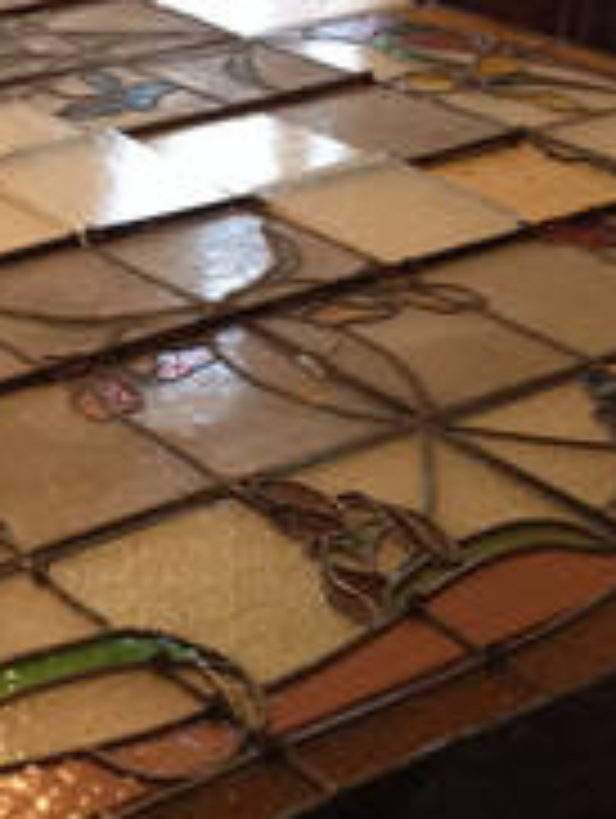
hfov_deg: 14.9
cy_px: 364
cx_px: -115
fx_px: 2272
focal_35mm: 96
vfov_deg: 20.4
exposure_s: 1/20
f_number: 2.4
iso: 250
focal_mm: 4.28
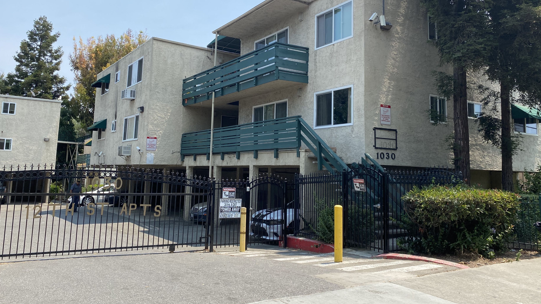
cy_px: 112
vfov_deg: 37.5
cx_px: 269
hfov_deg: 62.6
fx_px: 445
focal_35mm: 31
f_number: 1.8
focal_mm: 4.25
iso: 32
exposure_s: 1/2410
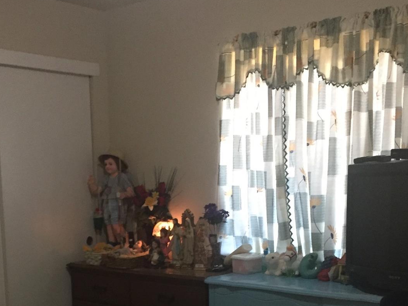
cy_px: 277
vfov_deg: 25.7
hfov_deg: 34.7
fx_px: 648
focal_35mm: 55
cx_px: 142
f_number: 2.2
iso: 250
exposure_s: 1/20
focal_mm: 4.15
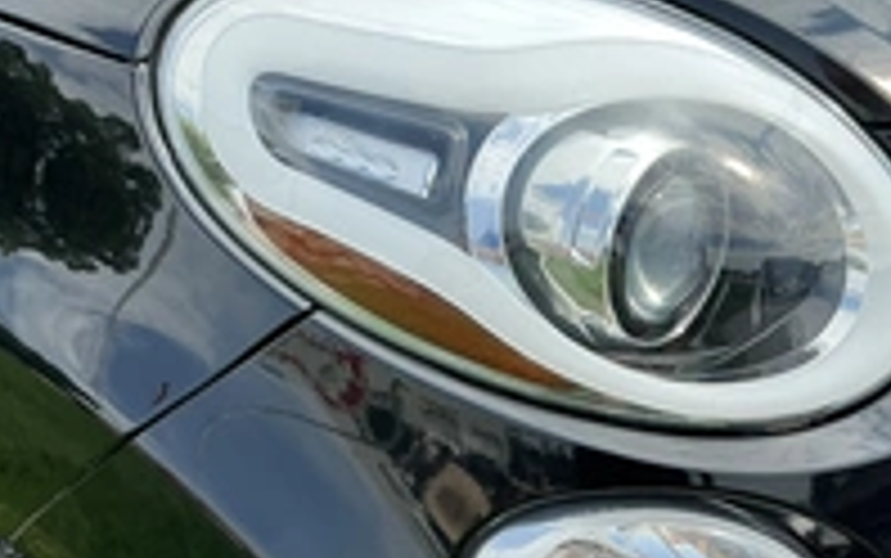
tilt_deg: -37.9
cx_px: 590
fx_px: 1458
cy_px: 626
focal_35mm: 60
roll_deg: +5.8
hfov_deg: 33.7
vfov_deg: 20.6
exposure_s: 1/469
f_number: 1.8
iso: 25
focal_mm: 3
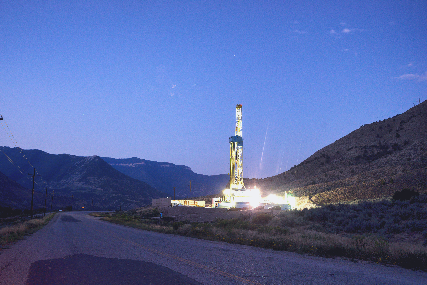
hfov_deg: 54.4
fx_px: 415
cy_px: 142
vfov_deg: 37.9
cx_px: 214
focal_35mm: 35
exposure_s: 13
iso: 50
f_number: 5.6
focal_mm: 35
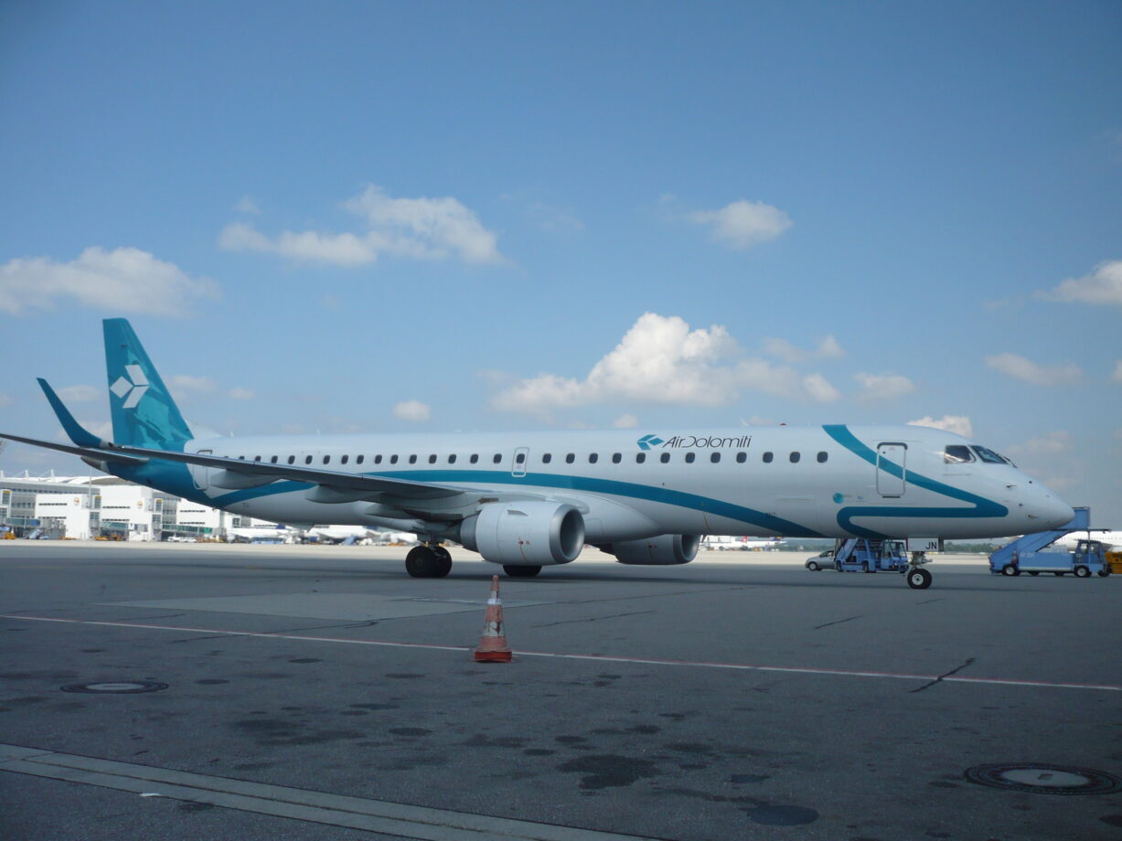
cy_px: 420
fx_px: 1134
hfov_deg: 52.6
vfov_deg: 40.7
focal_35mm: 35
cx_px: 561
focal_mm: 5.8
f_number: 8
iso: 100
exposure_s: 1/320
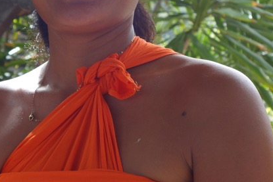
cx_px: 103
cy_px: 11
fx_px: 888
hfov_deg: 17.5
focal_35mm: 117
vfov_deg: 11.6
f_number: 4
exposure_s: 1/200
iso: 125
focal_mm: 20.19
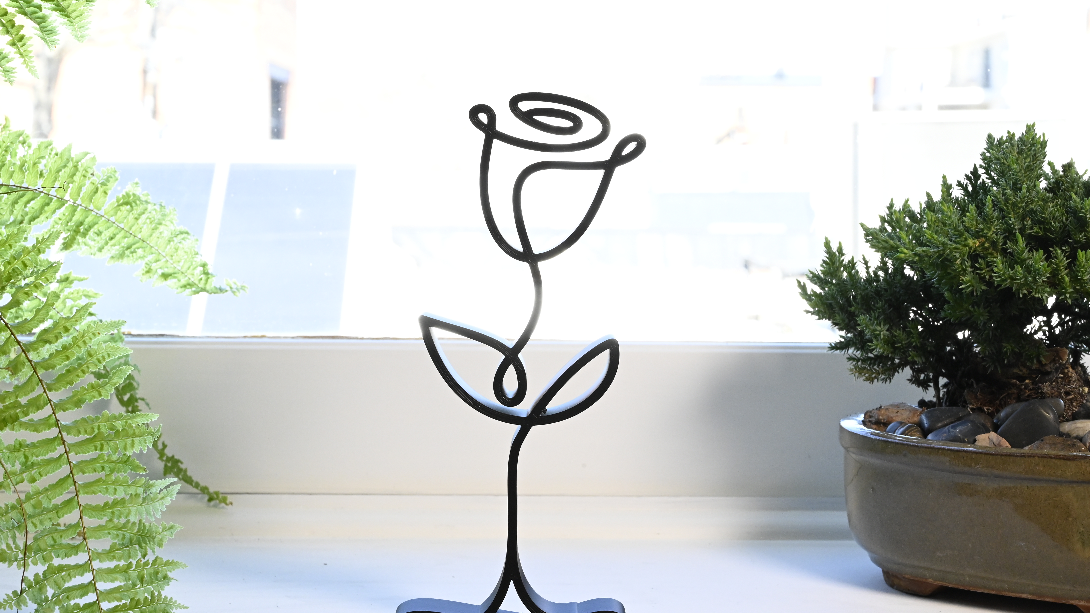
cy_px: 360
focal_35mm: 74
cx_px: 543
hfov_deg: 28.6
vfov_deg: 16.3
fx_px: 2139
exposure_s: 1/125
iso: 4000
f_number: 18
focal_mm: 70
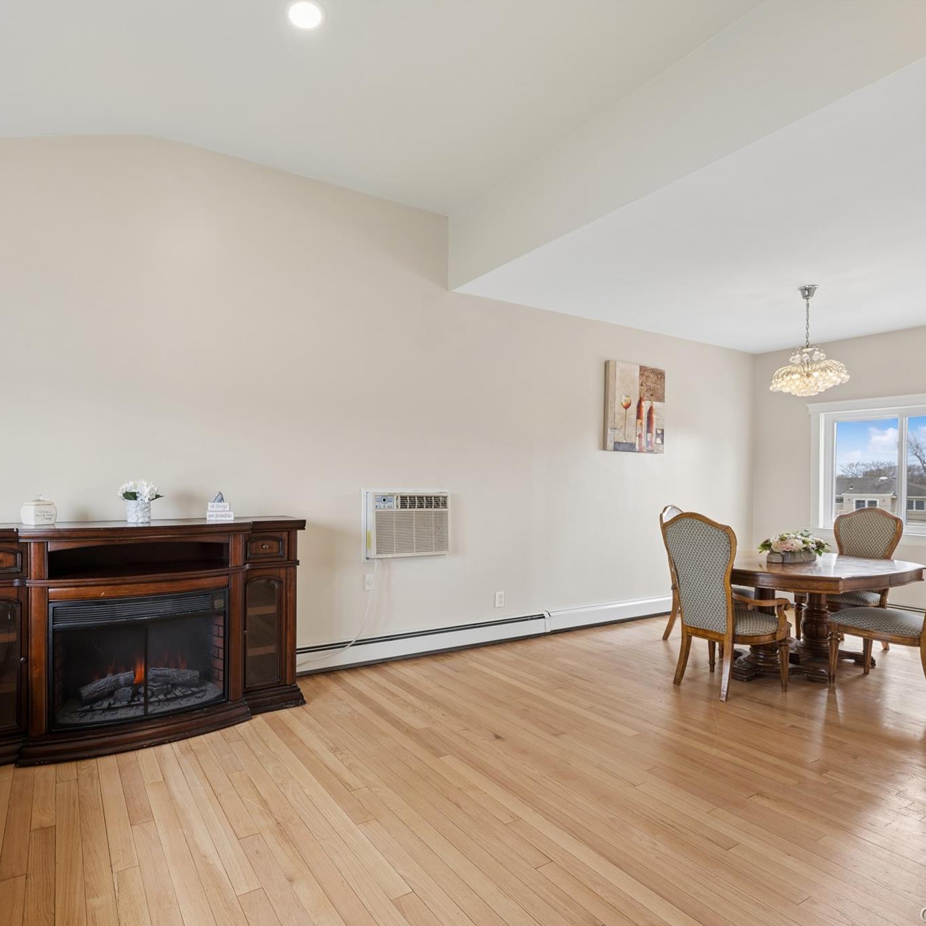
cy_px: 465
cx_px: 358
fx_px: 545
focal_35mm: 18
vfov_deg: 80.7
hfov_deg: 79.5
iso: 250
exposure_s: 1/100
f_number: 8
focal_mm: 14
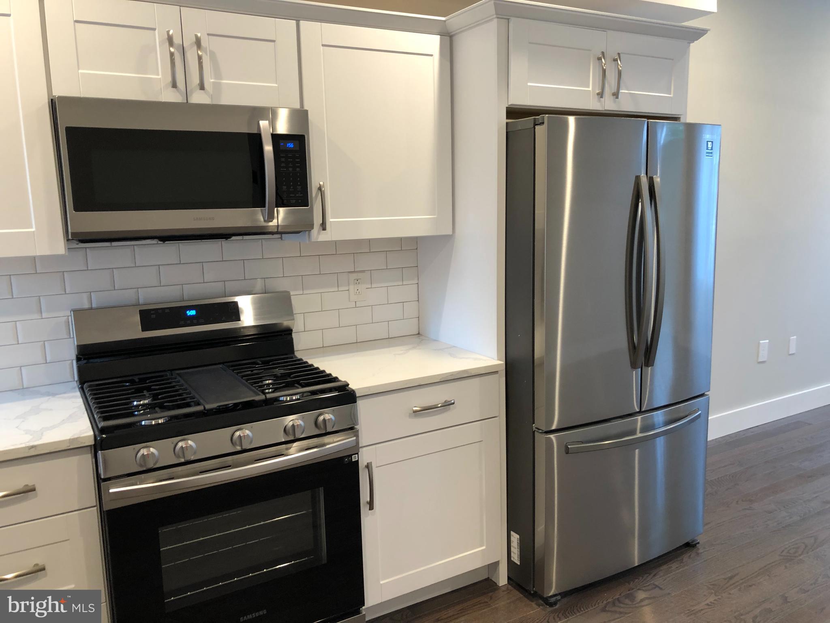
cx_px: 415
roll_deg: +1.2
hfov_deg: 63.4
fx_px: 671
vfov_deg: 49.7
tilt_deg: -8.5
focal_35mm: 28
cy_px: 312
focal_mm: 3.99
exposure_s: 1/20
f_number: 1.8
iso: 40
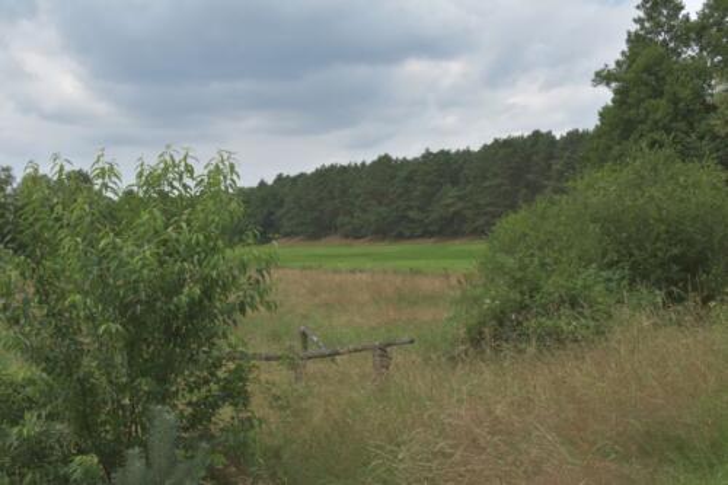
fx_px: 910
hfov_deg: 43.6
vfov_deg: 29.8
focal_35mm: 45
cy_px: 242
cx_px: 364
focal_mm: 30
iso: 1600
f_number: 9
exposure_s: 1/2000
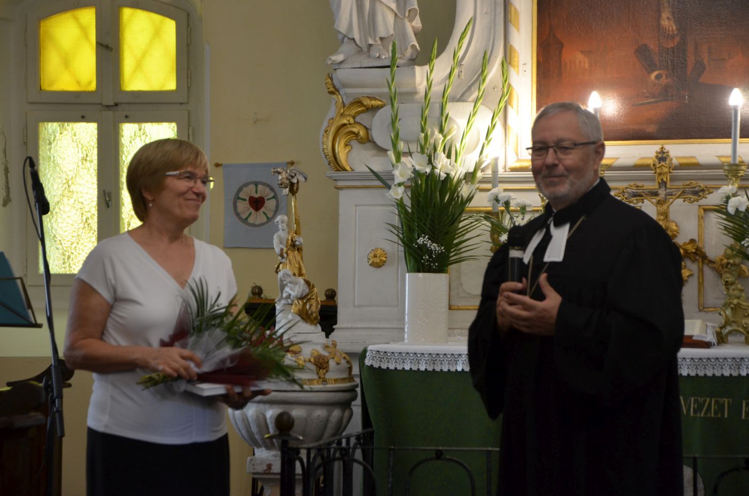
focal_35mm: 128
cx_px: 374
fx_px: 2647
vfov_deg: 10.7
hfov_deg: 16.1
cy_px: 248
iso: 640
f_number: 5.6
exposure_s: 1/40
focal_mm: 85
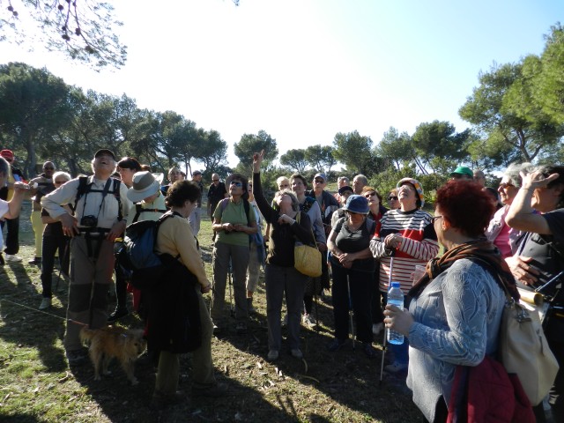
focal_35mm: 23
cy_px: 212
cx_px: 282
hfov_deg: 73.9
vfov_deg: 58.9
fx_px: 375
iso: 160
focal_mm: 4
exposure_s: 1/640
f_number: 3.4
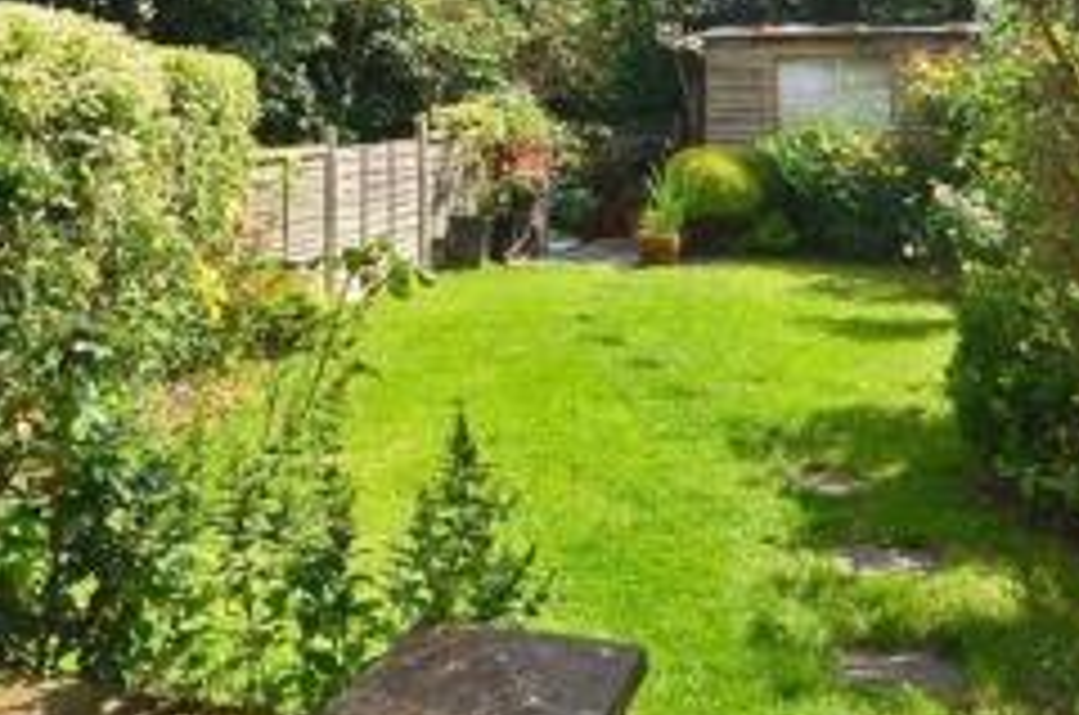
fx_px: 1226
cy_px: -9
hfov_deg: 47.3
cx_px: 459
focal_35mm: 41
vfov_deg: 30.1
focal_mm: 10
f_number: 10
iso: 200
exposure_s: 1/400
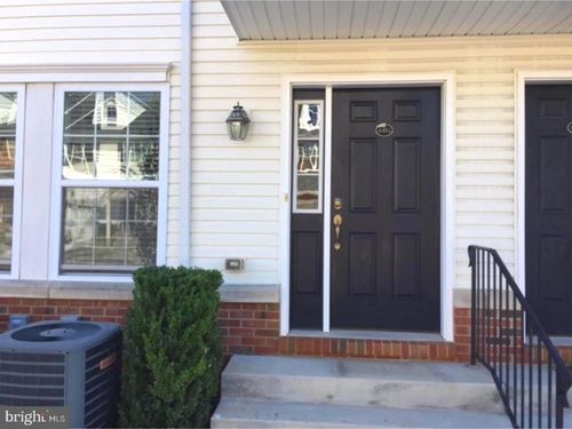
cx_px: 286
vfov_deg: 48.2
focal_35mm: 29
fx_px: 479
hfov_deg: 61.7
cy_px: 214
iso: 32
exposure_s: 1/370
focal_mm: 4.15
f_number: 2.2
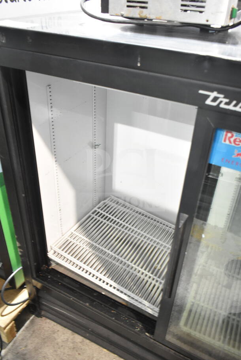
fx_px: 301
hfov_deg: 43.6
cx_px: 120
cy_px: 180
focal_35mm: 30
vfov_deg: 61.9
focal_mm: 20
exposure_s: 1/30
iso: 2200
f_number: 3.8
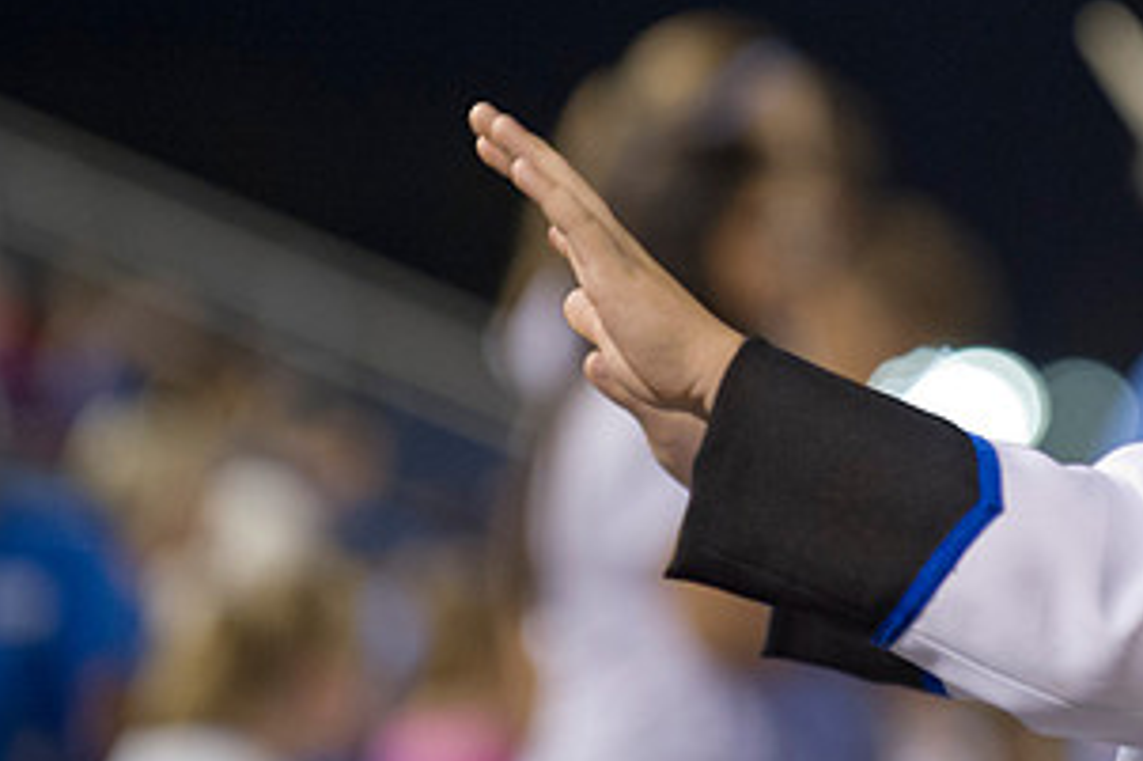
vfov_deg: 3.6
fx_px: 12185
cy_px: 170
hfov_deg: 5.4
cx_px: 939
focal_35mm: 384
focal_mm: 200
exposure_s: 1/125
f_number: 2.8
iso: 4000
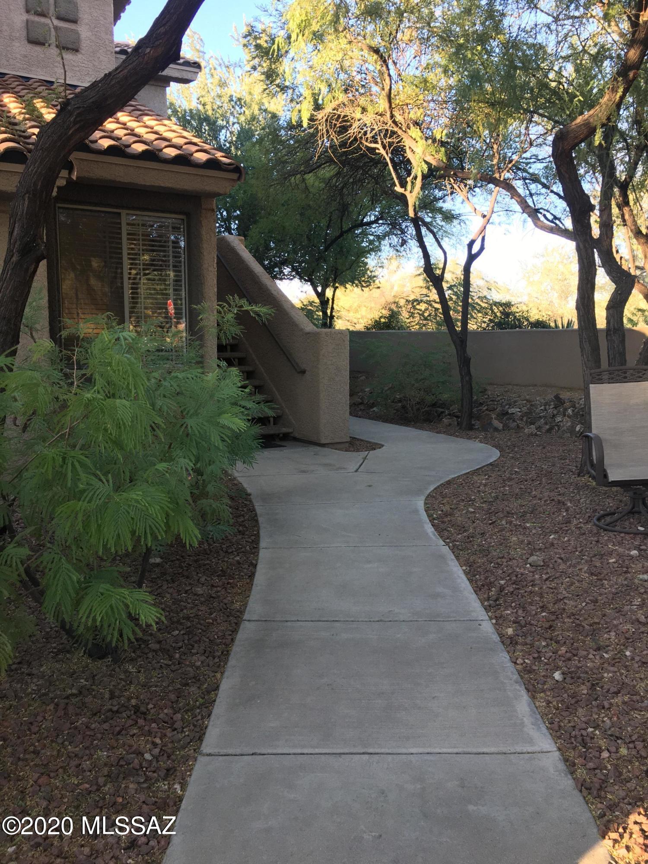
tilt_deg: -7.2
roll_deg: +0.8
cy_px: 432
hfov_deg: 48.2
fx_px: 724
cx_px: 324
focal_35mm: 29
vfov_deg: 61.7
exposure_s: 1/120
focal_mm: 4.15
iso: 40
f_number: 2.2
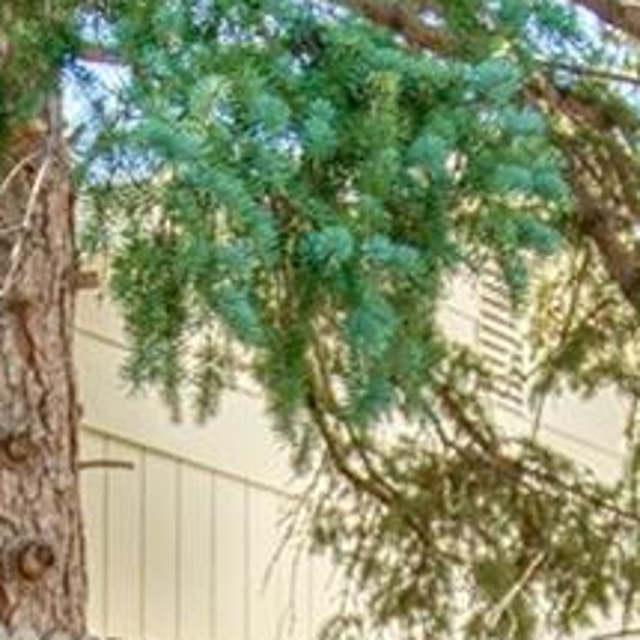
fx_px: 3702
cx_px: 336
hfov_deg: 9.9
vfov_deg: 9.3
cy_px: 1247
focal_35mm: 177
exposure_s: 1/400
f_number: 4
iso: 500
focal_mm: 28
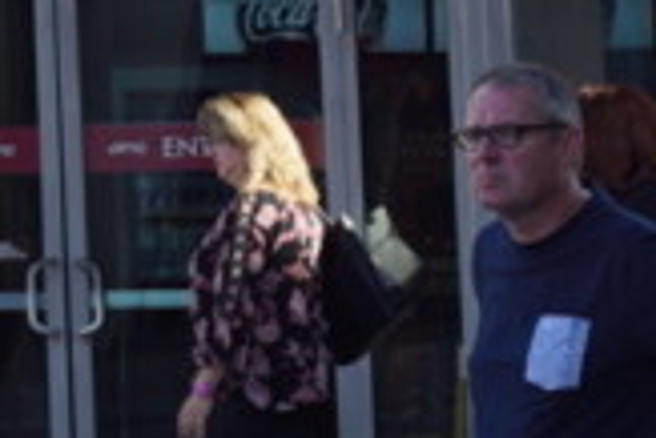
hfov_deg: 5.2
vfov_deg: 3.6
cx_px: -1497
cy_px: -1093
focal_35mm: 367
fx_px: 6693
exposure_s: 1/200
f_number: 7.1
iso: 100
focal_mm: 50
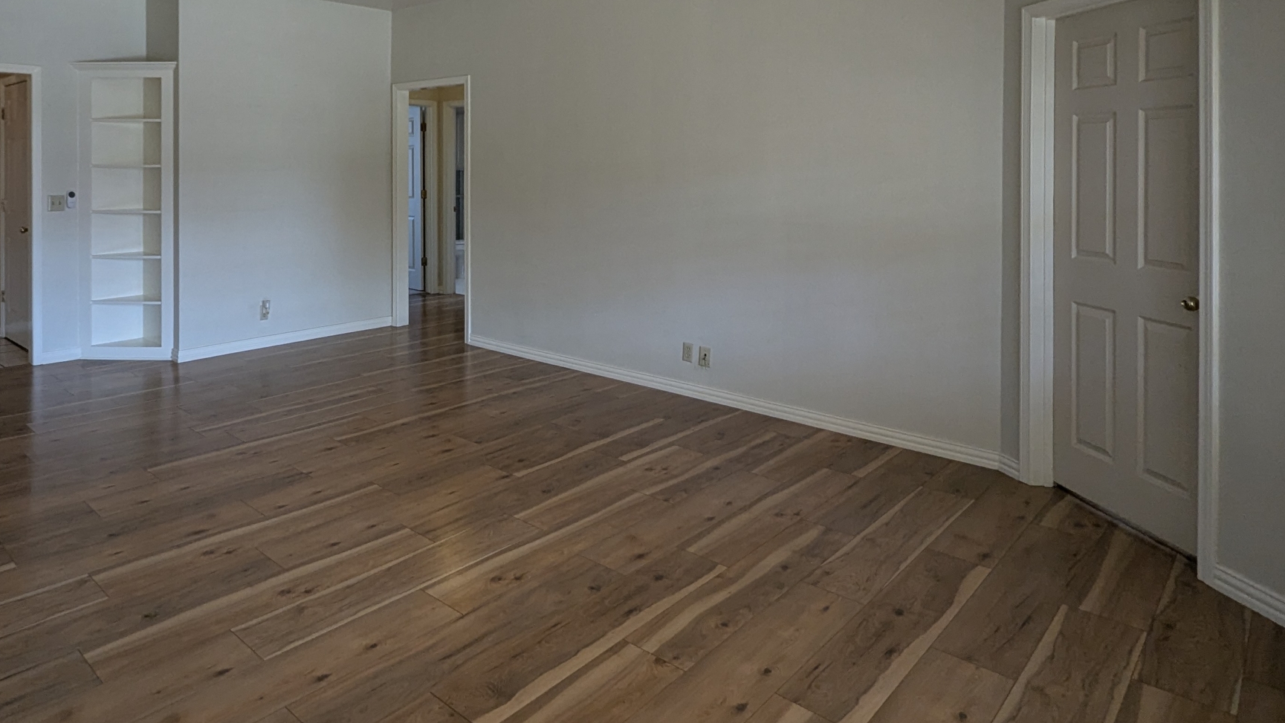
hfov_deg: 81.0
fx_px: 716
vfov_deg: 50.9
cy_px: 165
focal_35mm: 21
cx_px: 426
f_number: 2.2
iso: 84
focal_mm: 1.95
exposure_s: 1/120
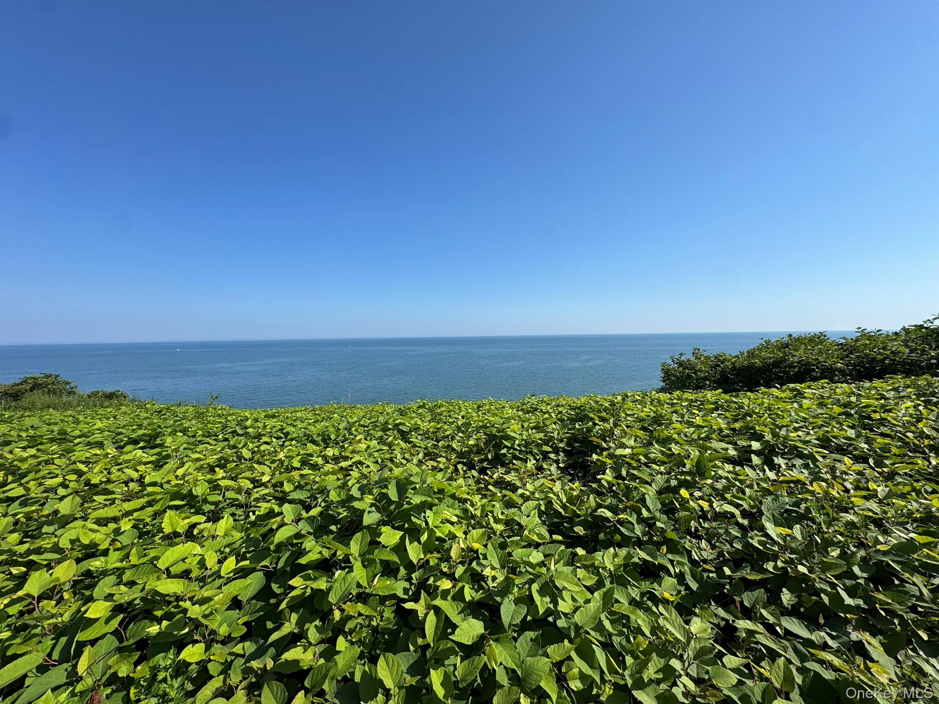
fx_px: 380
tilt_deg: -3.2
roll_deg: +0.8
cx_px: 470
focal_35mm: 14
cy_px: 352
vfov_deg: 85.7
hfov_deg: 102.1
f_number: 2.2
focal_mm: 2.22
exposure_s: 1/2415
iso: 50
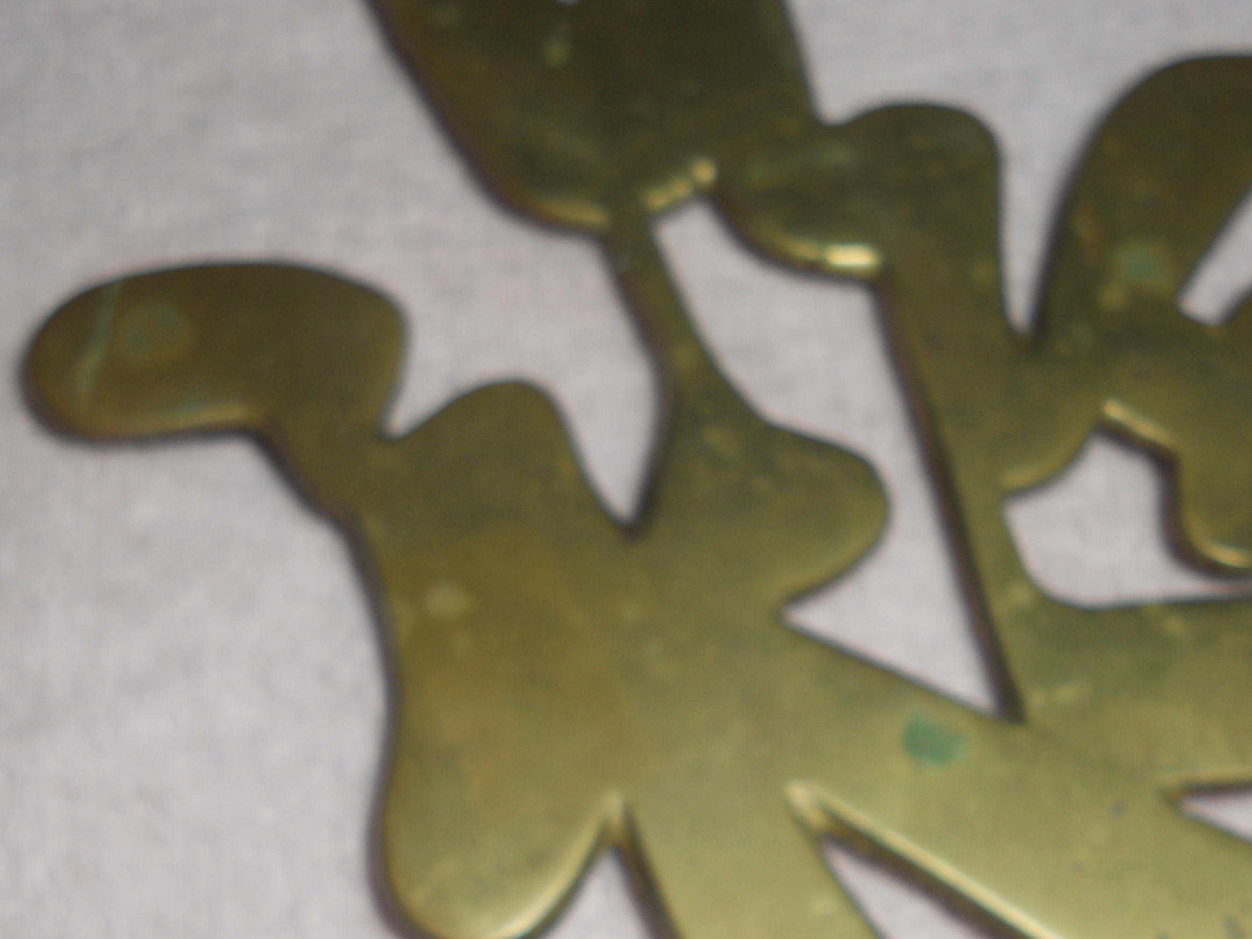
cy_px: 663
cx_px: 662
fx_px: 1989
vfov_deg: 26.3
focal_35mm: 55
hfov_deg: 34.9
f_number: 8.8
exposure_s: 1/25
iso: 80
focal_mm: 5.8
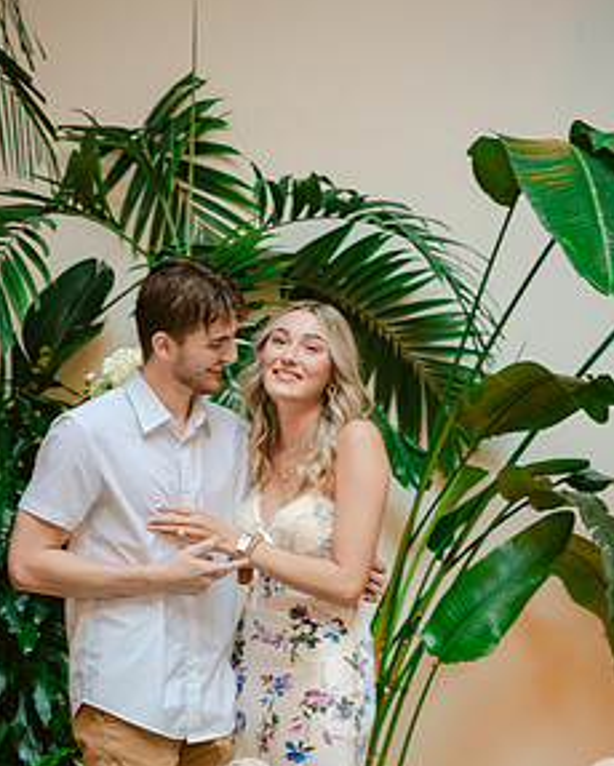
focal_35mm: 103
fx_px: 2337
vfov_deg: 18.5
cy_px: 579
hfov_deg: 15.0
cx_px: 248
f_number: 2.8
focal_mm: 70
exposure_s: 1/250
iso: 1000
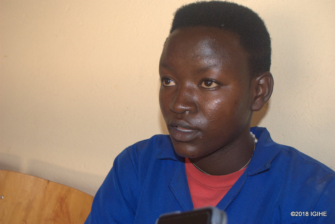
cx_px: 168
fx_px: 447
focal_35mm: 48
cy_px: 112
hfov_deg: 41.1
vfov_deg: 28.2
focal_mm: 32
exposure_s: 1/60
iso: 200
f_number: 4.8
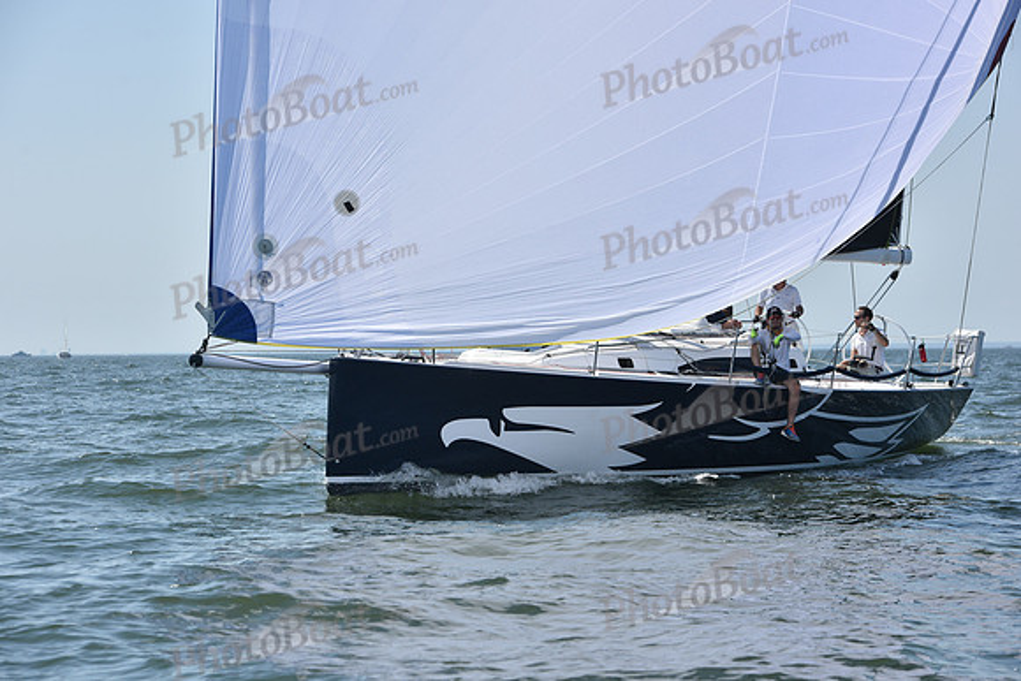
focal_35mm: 105
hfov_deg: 19.5
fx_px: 2978
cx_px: 510
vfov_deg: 13.0
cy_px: 340
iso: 250
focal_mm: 105
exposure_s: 1/1250
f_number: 8
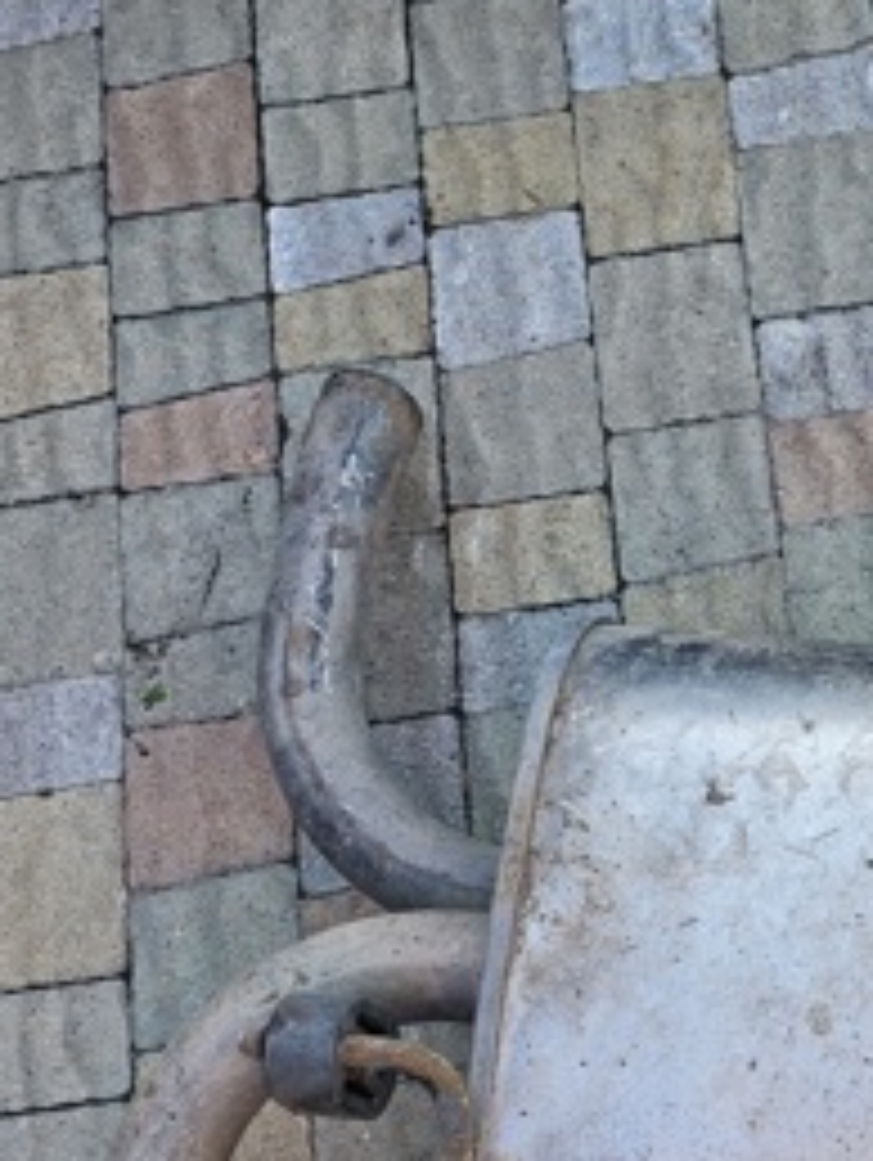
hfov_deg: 24.0
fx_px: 1914
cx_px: 963
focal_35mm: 57
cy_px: 846
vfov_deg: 33.2
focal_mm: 6.3
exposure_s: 1/182
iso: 32
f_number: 1.7
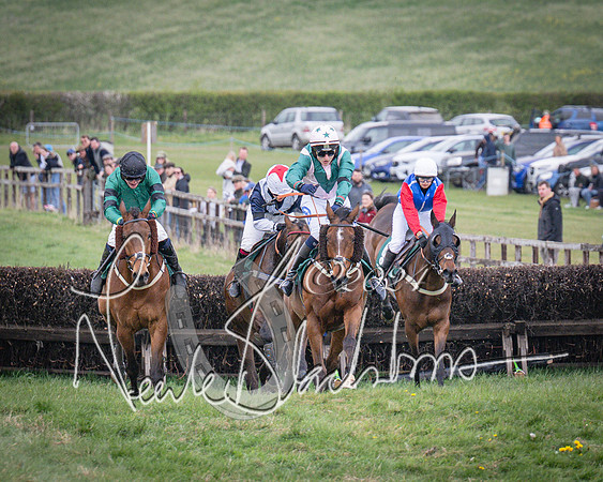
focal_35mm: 566
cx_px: 622
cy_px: 384
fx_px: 10092
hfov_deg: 3.4
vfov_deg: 2.7
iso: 400
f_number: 4
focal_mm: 165
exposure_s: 1/1600
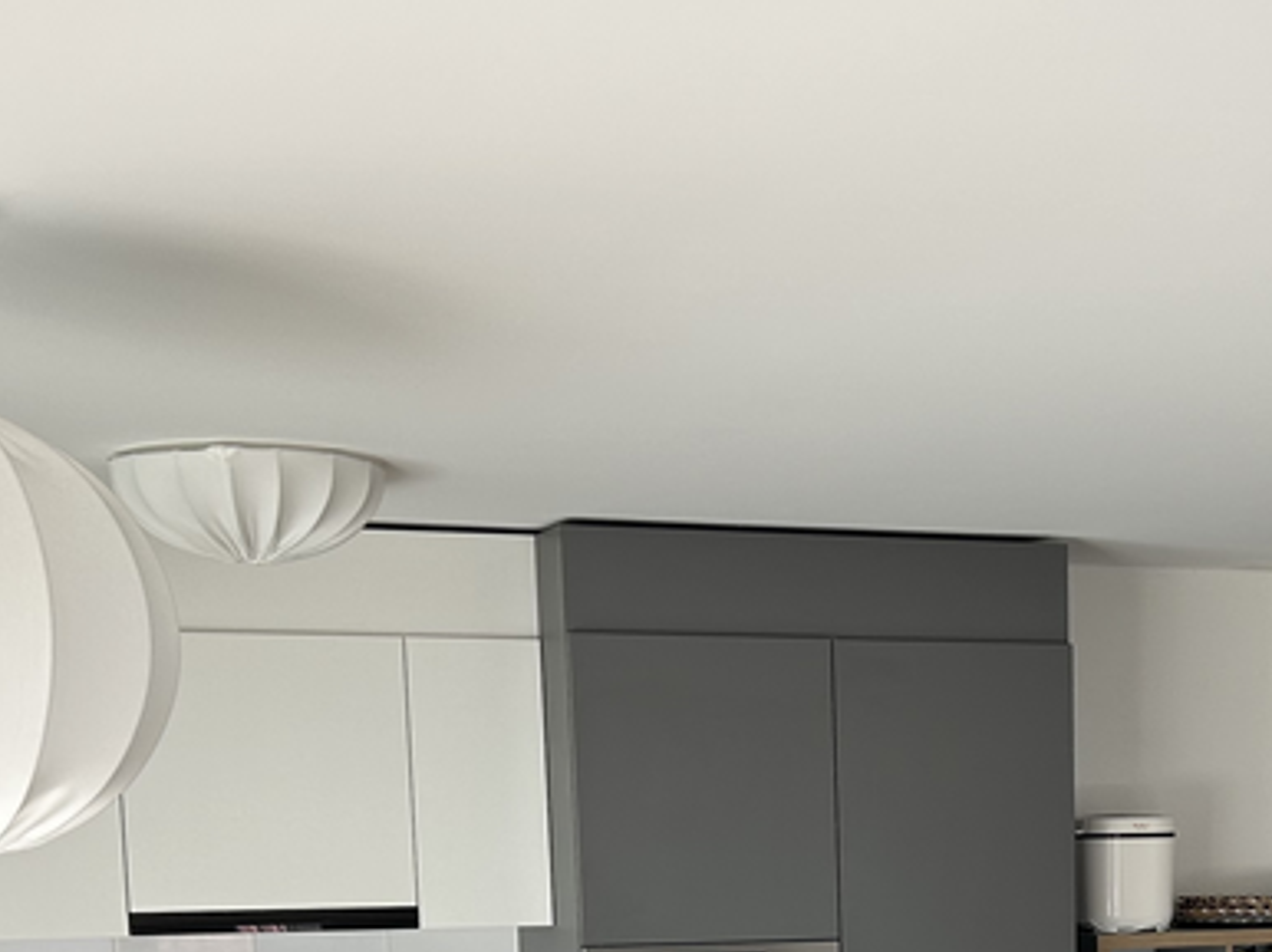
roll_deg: +0.6
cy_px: 1156
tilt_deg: -8.2
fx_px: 2534
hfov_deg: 27.6
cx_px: 1012
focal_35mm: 69
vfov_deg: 19.9
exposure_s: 1/121
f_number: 1.5
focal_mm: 5.7
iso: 50
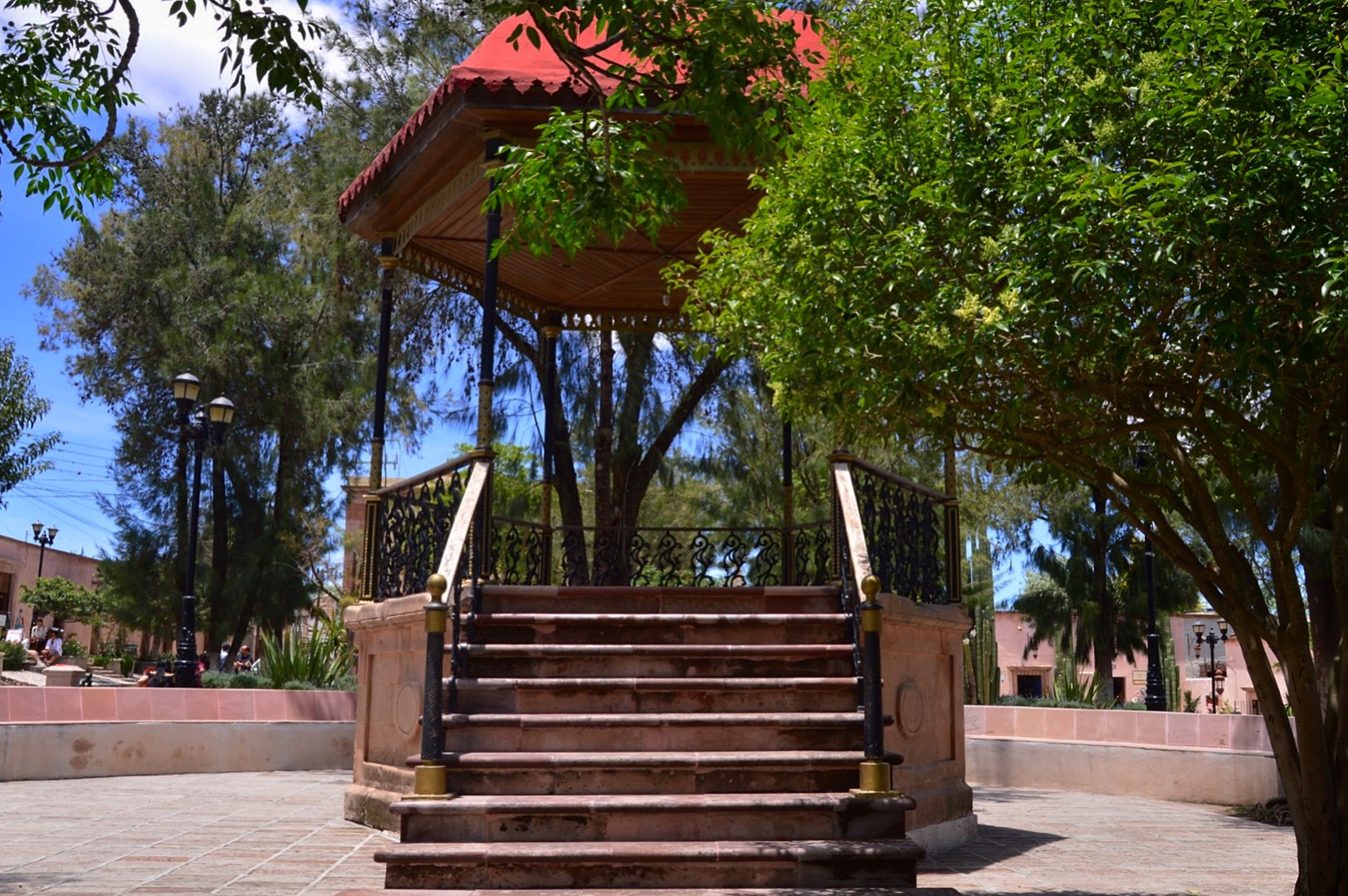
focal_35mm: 28
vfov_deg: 45.6
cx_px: 674
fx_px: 1066
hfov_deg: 64.6
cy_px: 448
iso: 100
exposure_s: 1/50
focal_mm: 19
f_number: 14
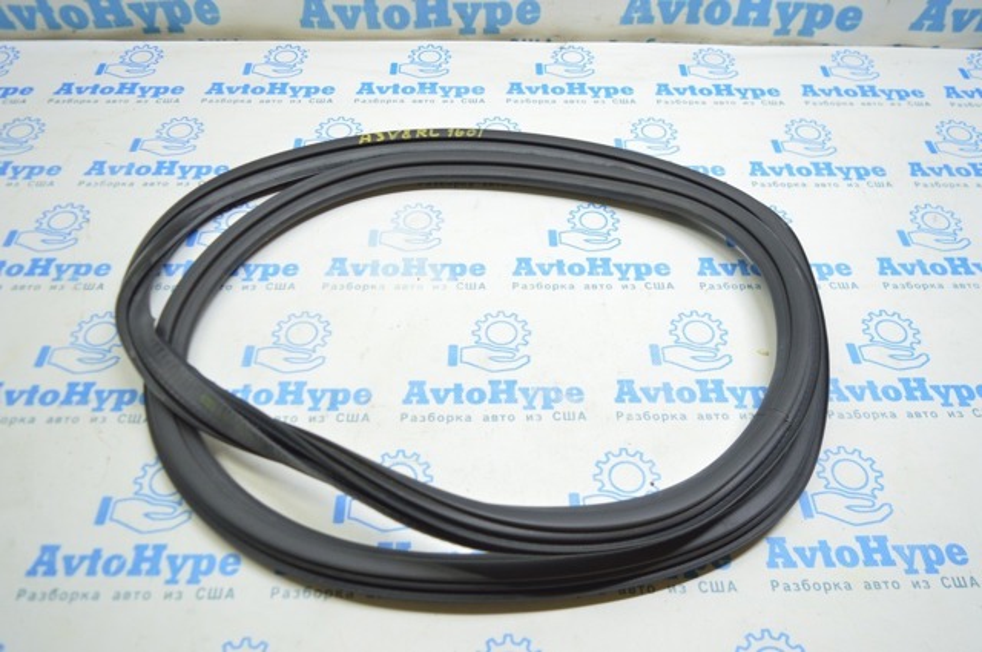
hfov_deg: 62.0
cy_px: 326
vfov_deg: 43.5
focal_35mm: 30
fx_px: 817
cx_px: 491
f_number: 3.5
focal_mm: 20
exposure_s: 1/40
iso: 400
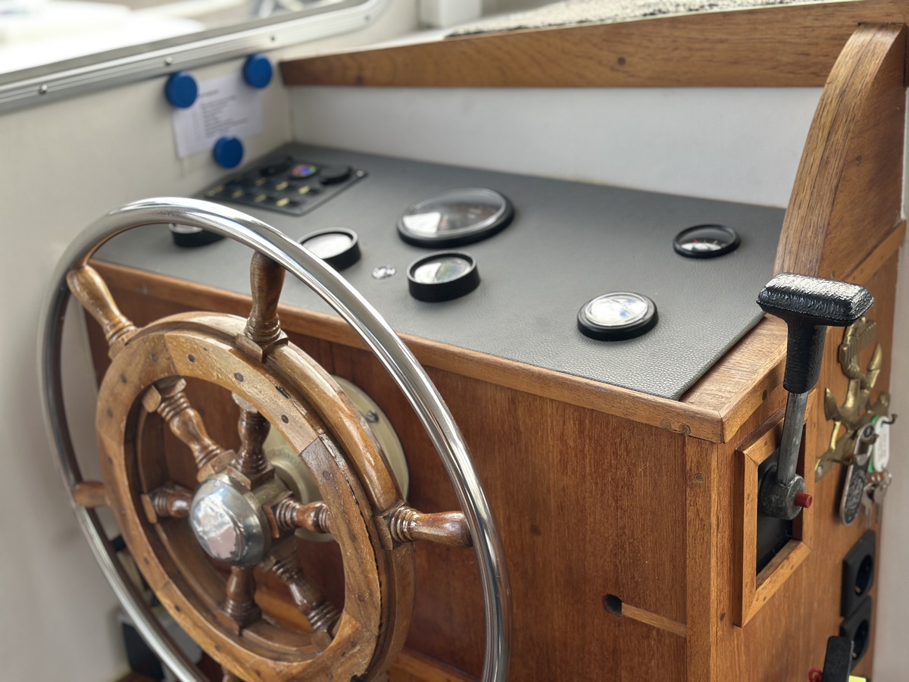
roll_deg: +2.3
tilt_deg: -21.4
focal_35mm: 48
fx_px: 1260
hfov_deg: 39.7
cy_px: 341
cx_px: 454
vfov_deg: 30.3
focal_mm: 6.86
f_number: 1.78
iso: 100
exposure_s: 1/172
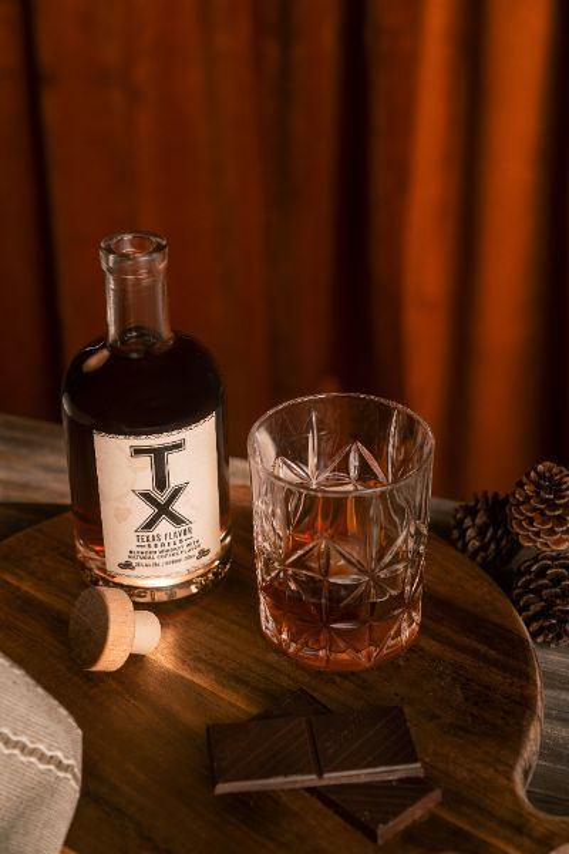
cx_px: 284
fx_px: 1541
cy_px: 427
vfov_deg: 31.0
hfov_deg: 20.9
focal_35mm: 65
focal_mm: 65
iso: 100
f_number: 4.5
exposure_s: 1/80
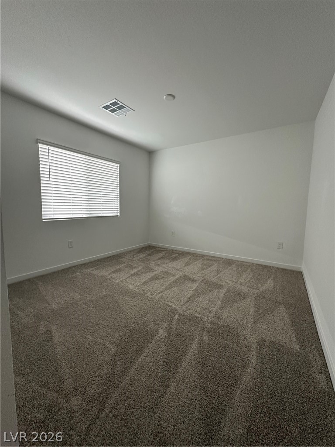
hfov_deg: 85.7
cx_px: 168
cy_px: 224
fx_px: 181
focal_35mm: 14
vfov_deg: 102.1
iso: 250
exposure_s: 1/120
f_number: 2.2
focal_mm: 2.22
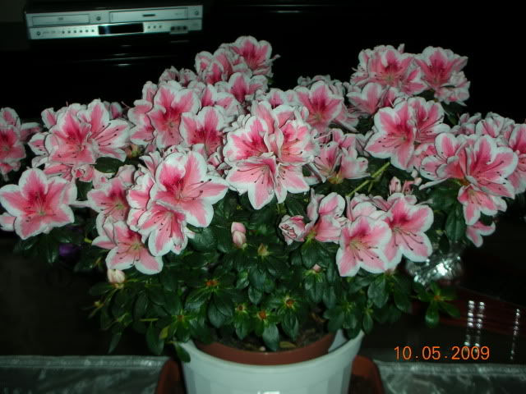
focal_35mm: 53
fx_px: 805
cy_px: 197
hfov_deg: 36.2
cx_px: 263
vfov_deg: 27.5
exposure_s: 1/60.1
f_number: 3.7
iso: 50
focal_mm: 8.8
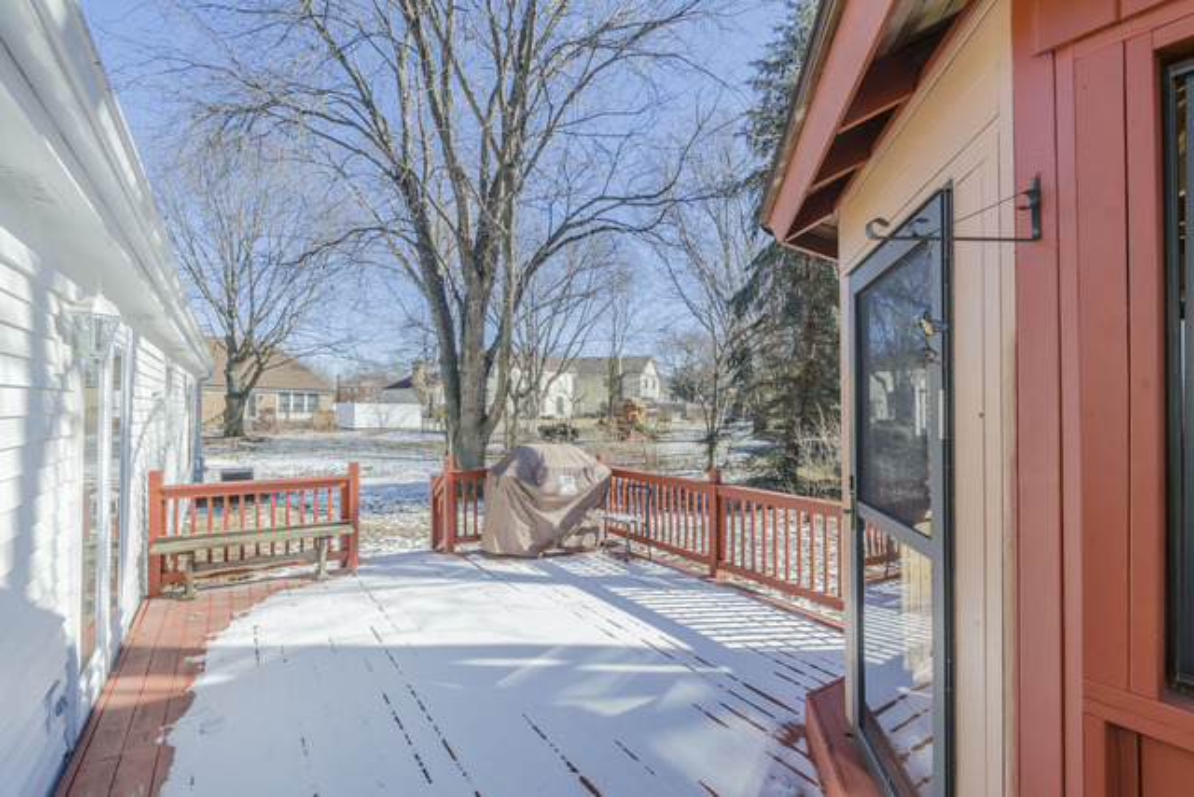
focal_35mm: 15
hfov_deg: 100.4
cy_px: 398
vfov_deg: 77.4
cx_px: 597
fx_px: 498
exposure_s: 1/180
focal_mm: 10
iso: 200
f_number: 11
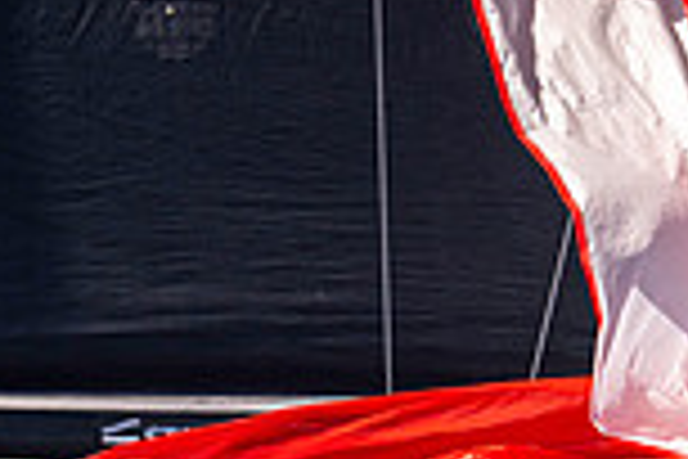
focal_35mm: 1520
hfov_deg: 1.4
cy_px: 736
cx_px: 737
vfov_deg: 0.9
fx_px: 29047
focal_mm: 400
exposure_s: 1/1600
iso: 200
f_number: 4.5
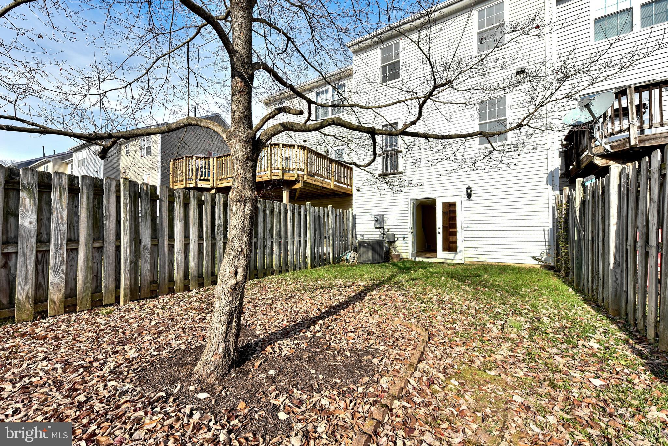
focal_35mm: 14
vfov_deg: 81.3
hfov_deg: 104.2
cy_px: 223
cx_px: 334
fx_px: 260
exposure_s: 1/250
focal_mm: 14
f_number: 8
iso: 200
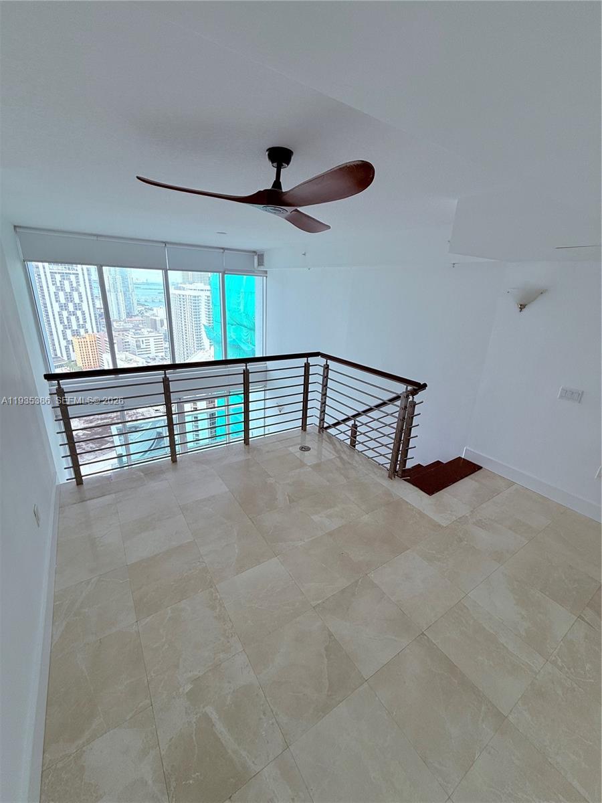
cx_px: 301
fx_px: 325
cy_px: 402
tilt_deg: -18.6
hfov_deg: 85.7
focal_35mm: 14
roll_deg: -2.8
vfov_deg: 102.1
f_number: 2.2
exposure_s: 1/294
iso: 50
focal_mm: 2.22
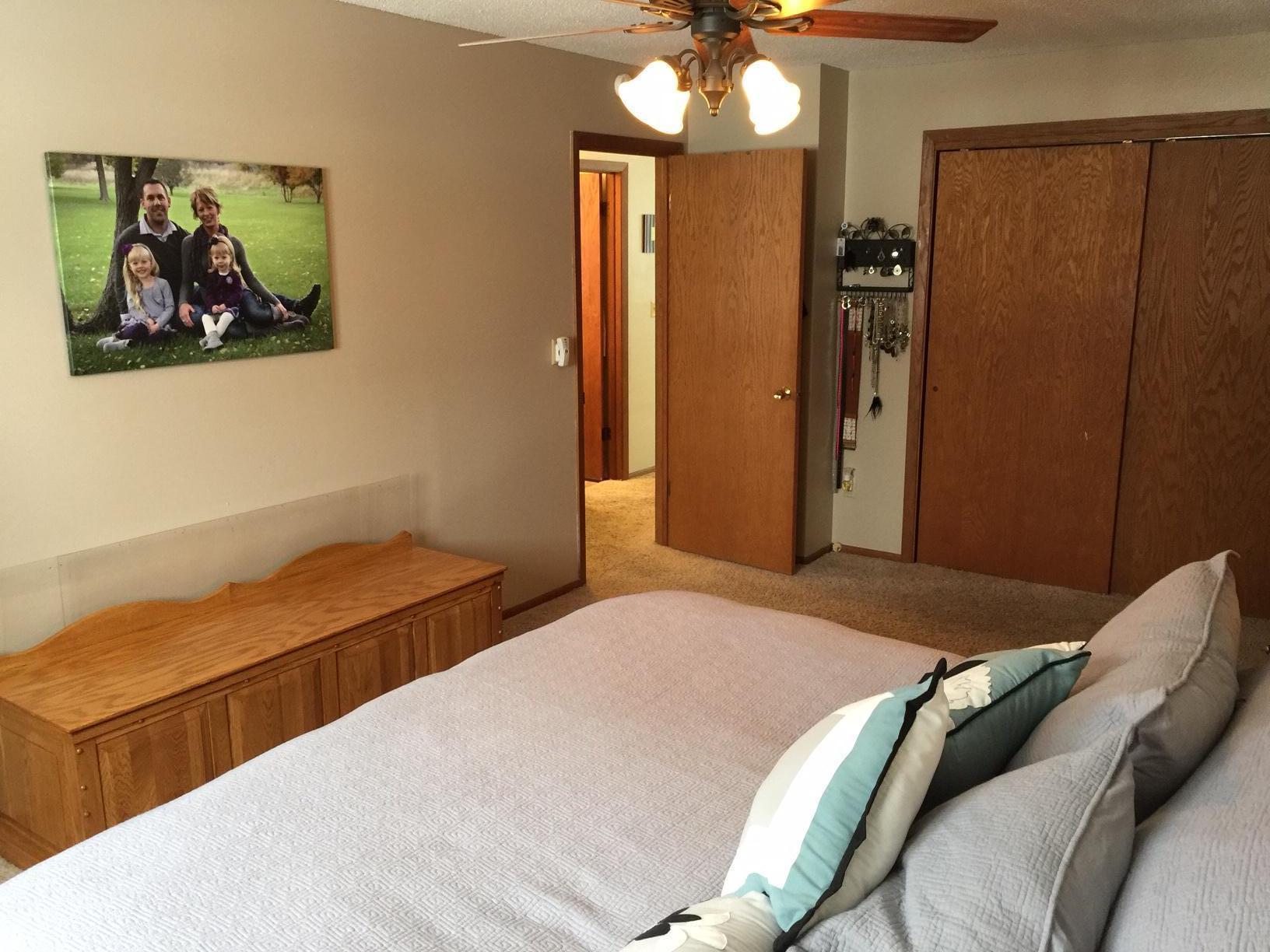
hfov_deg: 61.7
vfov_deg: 48.2
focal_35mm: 29
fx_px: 1064
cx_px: 635
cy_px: 476
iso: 80
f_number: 2.2
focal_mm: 4.15
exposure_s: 1/15
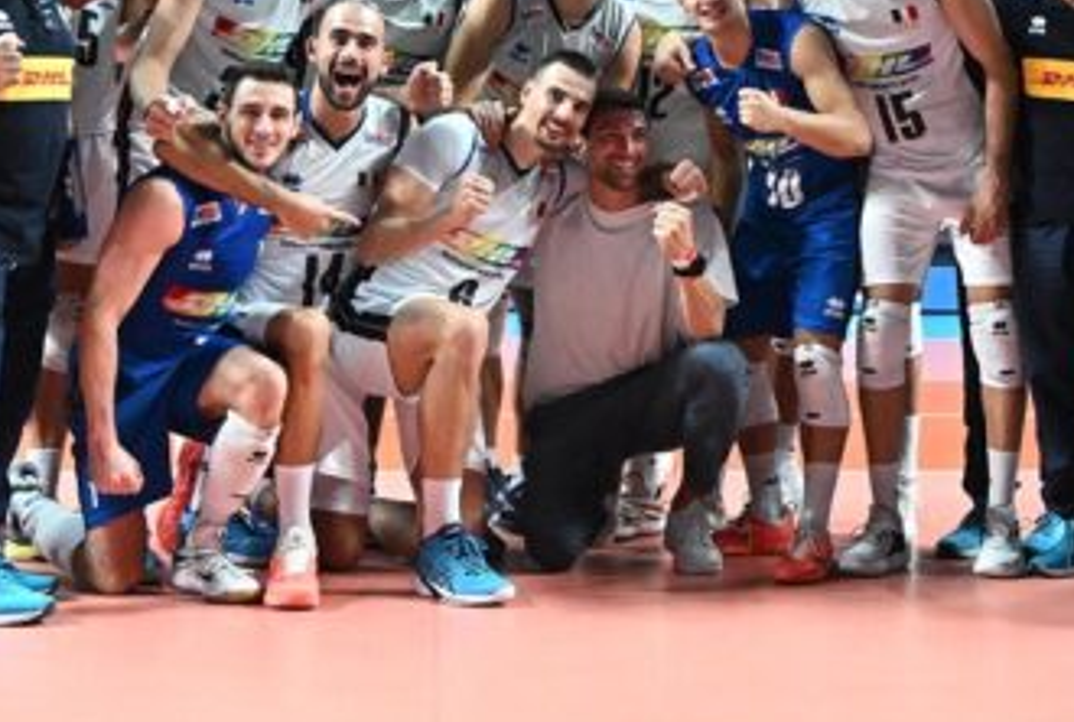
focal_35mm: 52
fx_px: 1556
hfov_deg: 37.6
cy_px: 205
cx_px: 737
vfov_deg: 25.9
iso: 11400
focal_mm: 32
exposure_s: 1/500
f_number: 5.6
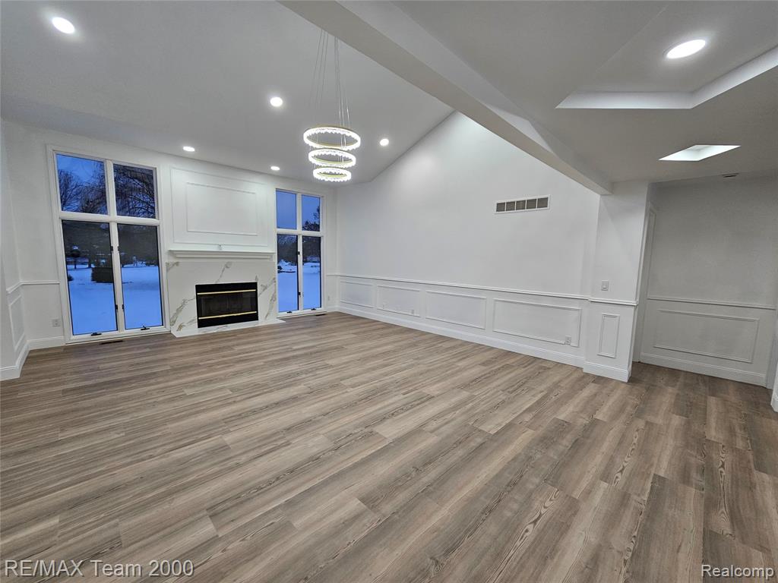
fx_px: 292
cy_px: 292
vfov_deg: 89.9
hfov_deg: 106.2
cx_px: 389
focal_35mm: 13
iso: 80
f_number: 2.2
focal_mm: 2.2
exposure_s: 1/60
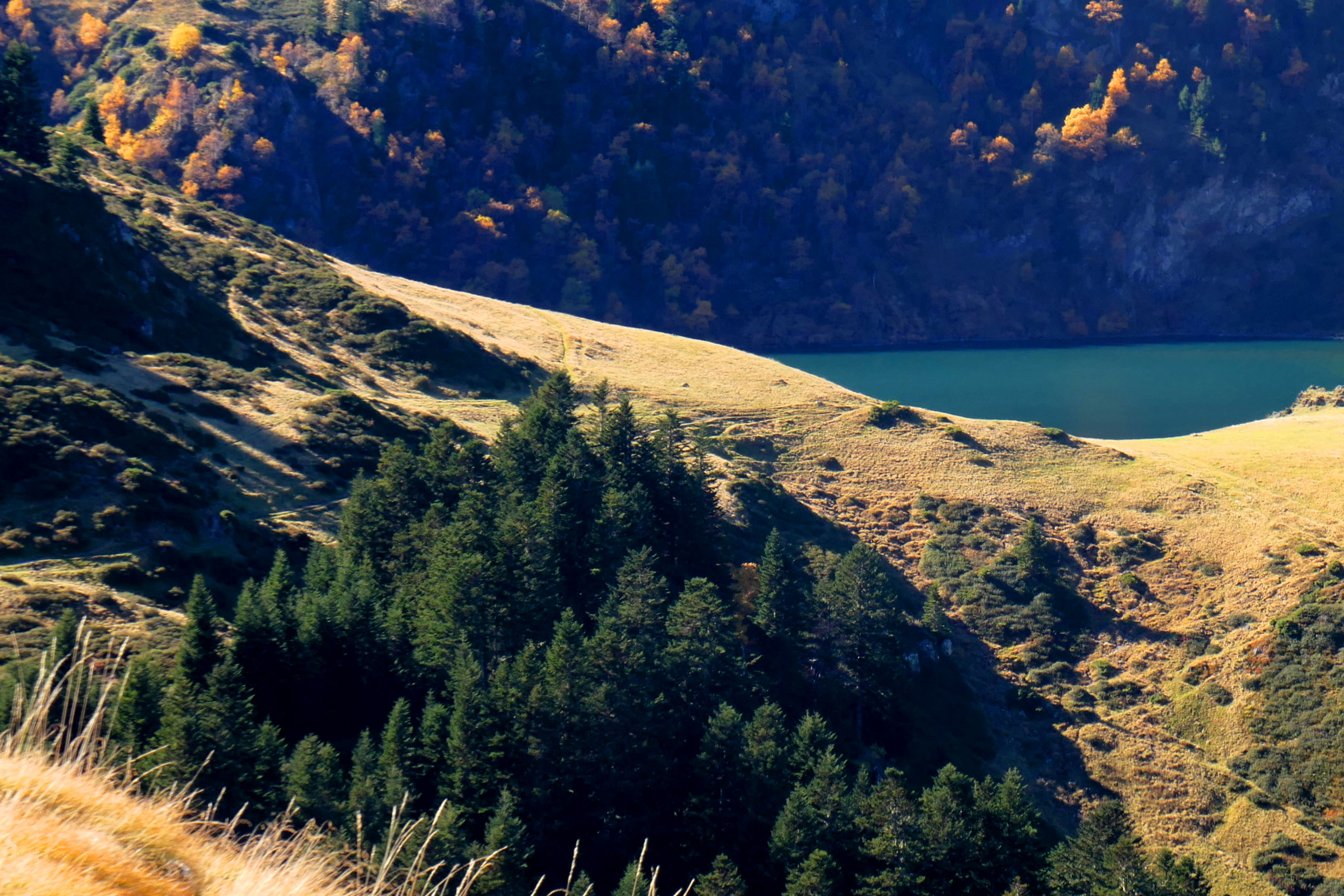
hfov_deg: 12.7
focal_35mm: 161
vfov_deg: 8.5
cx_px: 1199
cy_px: 431
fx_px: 6010
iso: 125
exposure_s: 1/80
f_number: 7.1
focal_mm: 30
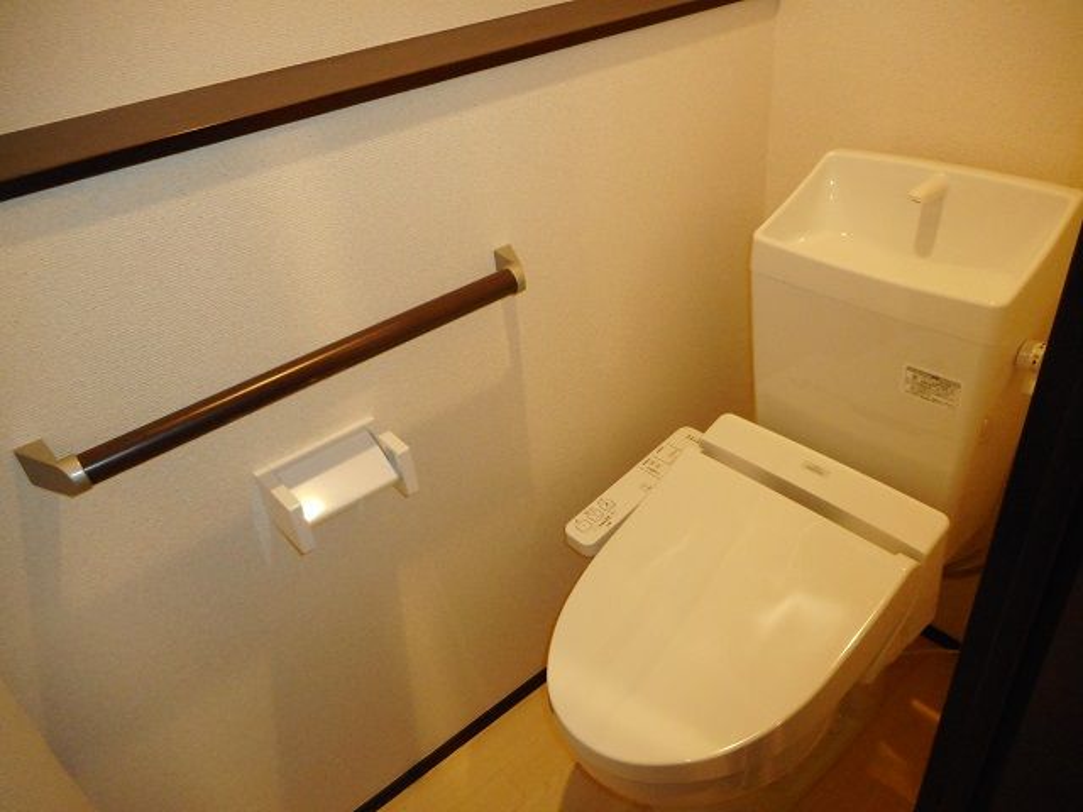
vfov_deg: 54.9
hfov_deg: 69.4
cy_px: 406
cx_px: 542
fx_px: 782
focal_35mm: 25
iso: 400
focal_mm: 4.5
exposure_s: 1/25
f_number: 3.7
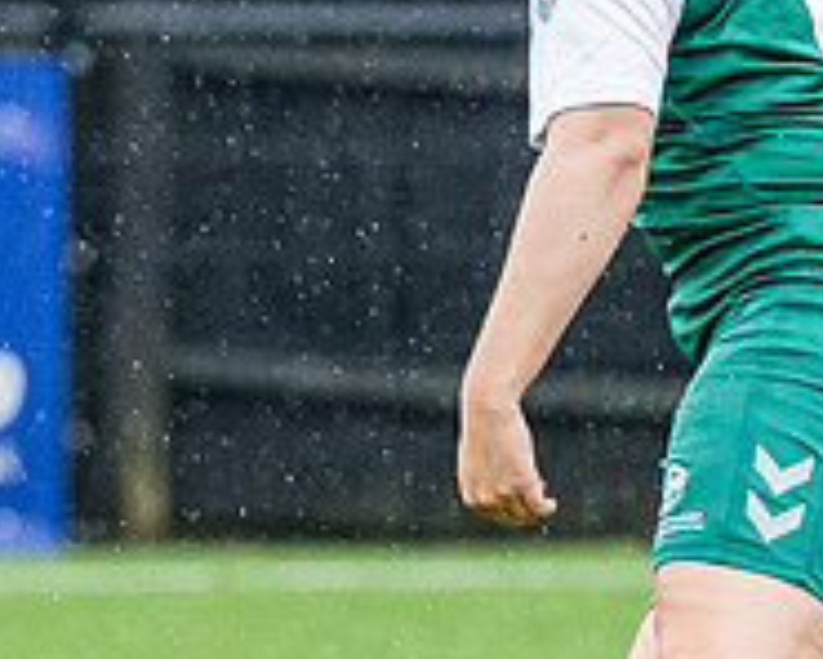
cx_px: 764
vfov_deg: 1.0
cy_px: 418
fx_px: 38120
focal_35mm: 1565
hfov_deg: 1.2
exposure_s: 1/1250
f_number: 3.2
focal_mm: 200
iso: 1250
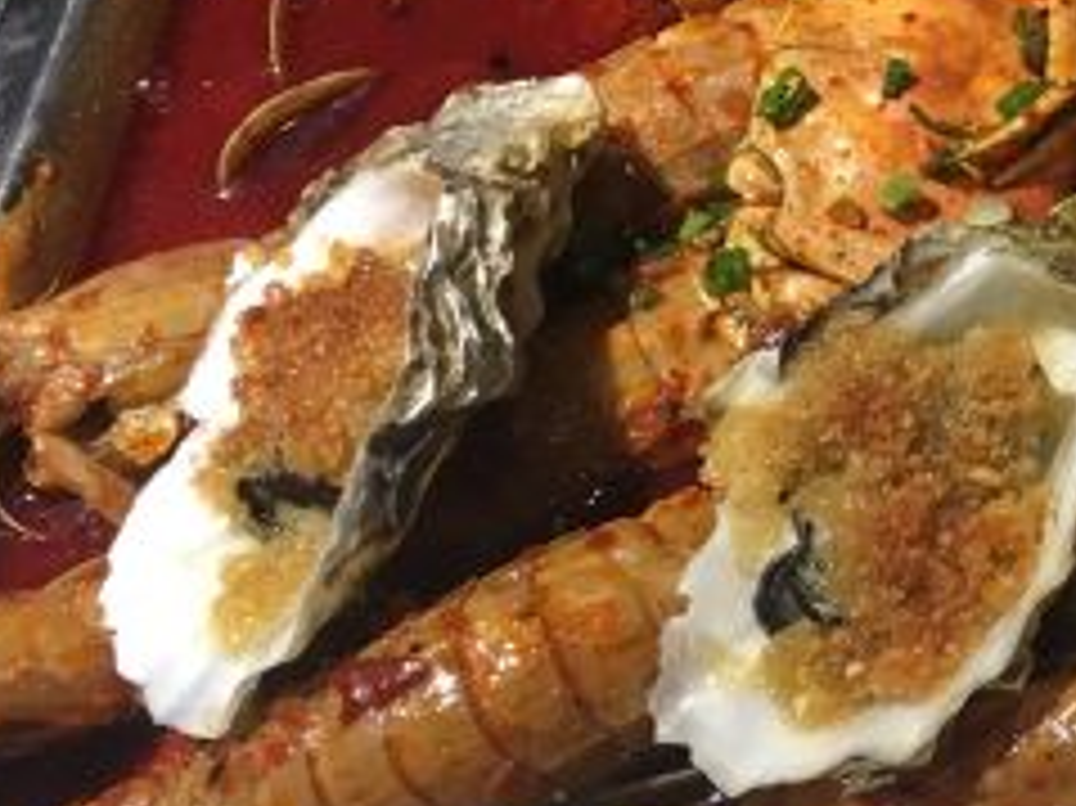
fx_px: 2641
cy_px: 34
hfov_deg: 20.8
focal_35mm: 85
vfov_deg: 17.0
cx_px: 1441
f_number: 2.2
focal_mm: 4.15
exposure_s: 1/33
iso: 50
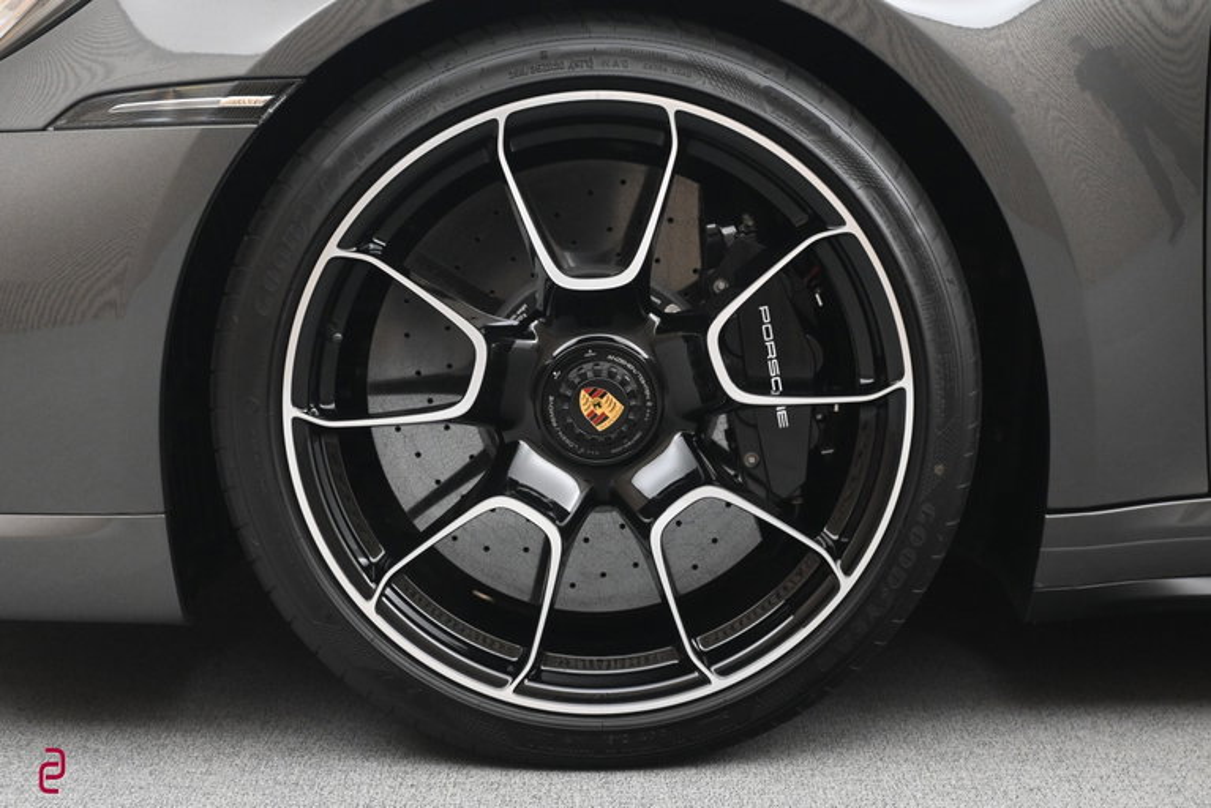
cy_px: 404
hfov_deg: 32.6
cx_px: 606
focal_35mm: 62
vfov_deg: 22.1
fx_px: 2069
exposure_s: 1/40
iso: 2000
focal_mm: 41
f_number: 5.6
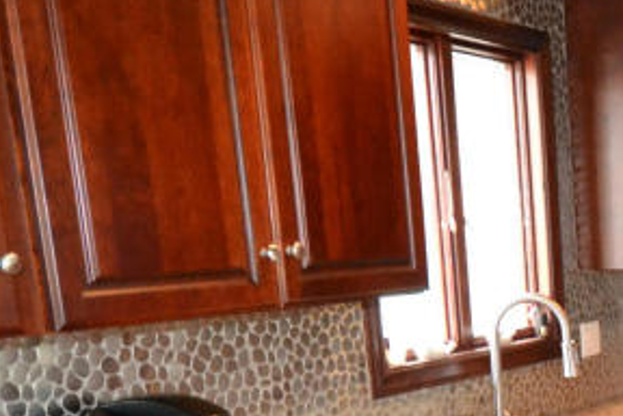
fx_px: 1038
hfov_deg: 29.7
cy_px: 459
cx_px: 701
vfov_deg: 21.4
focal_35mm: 60
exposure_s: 1/60
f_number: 3.5
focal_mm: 10
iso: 2200
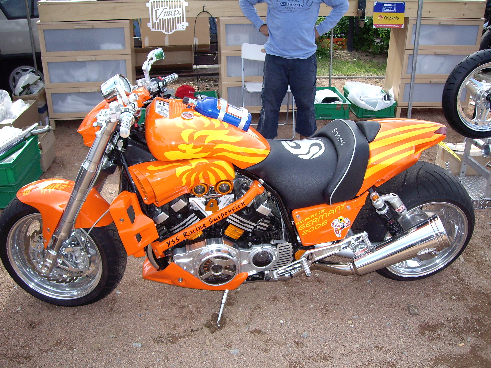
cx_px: 246
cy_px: 184
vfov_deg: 37.7
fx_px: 539
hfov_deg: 49.0
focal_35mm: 38
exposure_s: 1/400
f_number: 2.7
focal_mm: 6.2
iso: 100
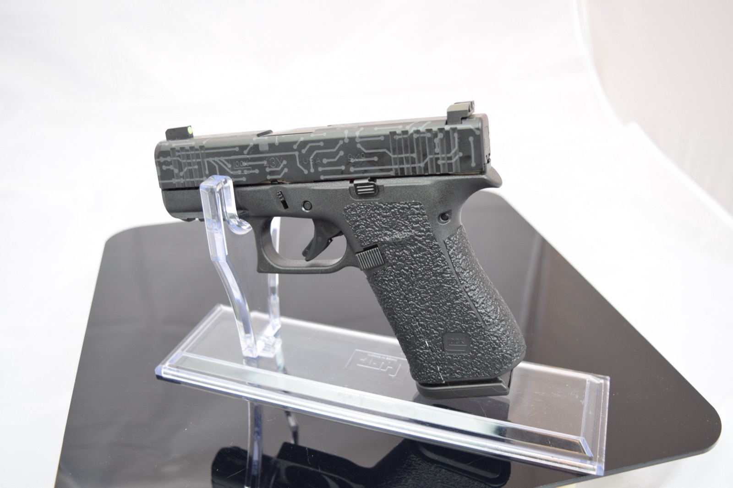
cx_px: 366
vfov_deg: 36.9
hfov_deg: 53.1
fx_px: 733
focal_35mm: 36
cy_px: 244
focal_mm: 24
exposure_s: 1/80
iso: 400
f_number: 4.5
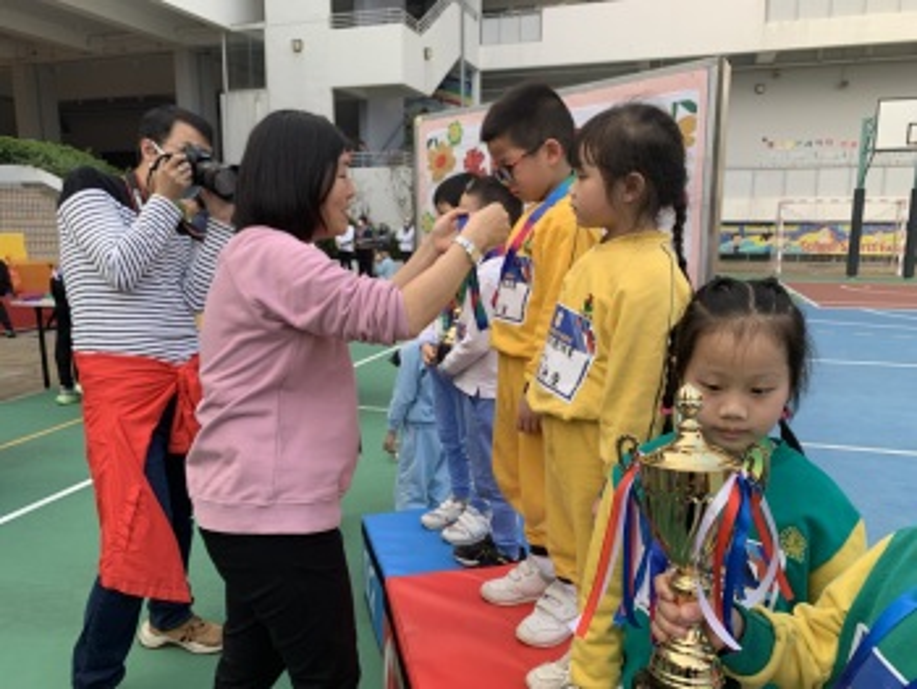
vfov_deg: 53.1
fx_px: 689
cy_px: 344
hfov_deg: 67.3
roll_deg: -0.3
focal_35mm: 26
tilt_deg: -8.5
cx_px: 458
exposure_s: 1/171
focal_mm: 4.25
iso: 25
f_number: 1.8
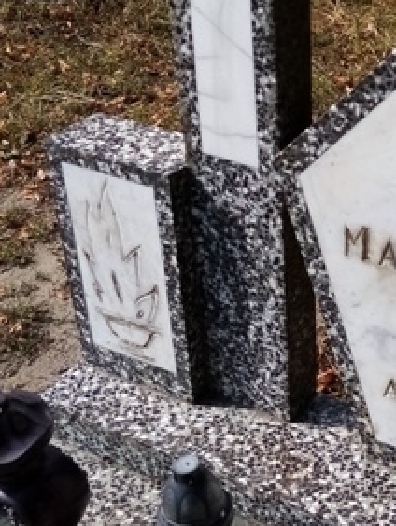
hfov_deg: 23.8
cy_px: 256
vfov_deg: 32.7
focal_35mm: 59
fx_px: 899
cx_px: 398
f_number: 1.8
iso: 105
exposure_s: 1/1101
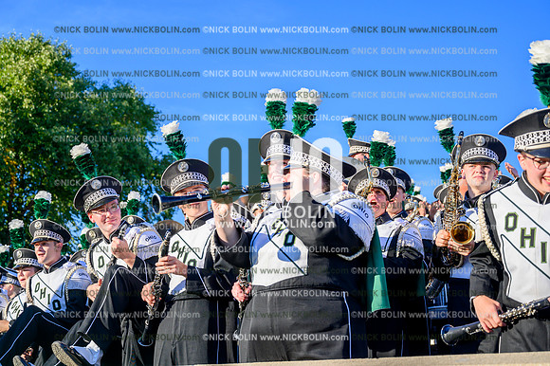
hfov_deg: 40.4
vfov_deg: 27.5
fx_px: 748
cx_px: 275
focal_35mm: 49
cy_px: 183
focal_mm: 49
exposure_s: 1/640
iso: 125
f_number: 4
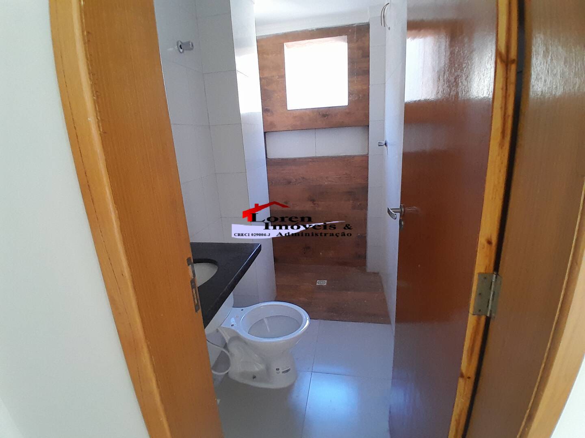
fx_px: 287
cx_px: 292
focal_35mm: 17
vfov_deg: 74.7
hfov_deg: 91.0
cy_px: 219
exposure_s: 1/30
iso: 160
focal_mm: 1.46
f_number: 2.2
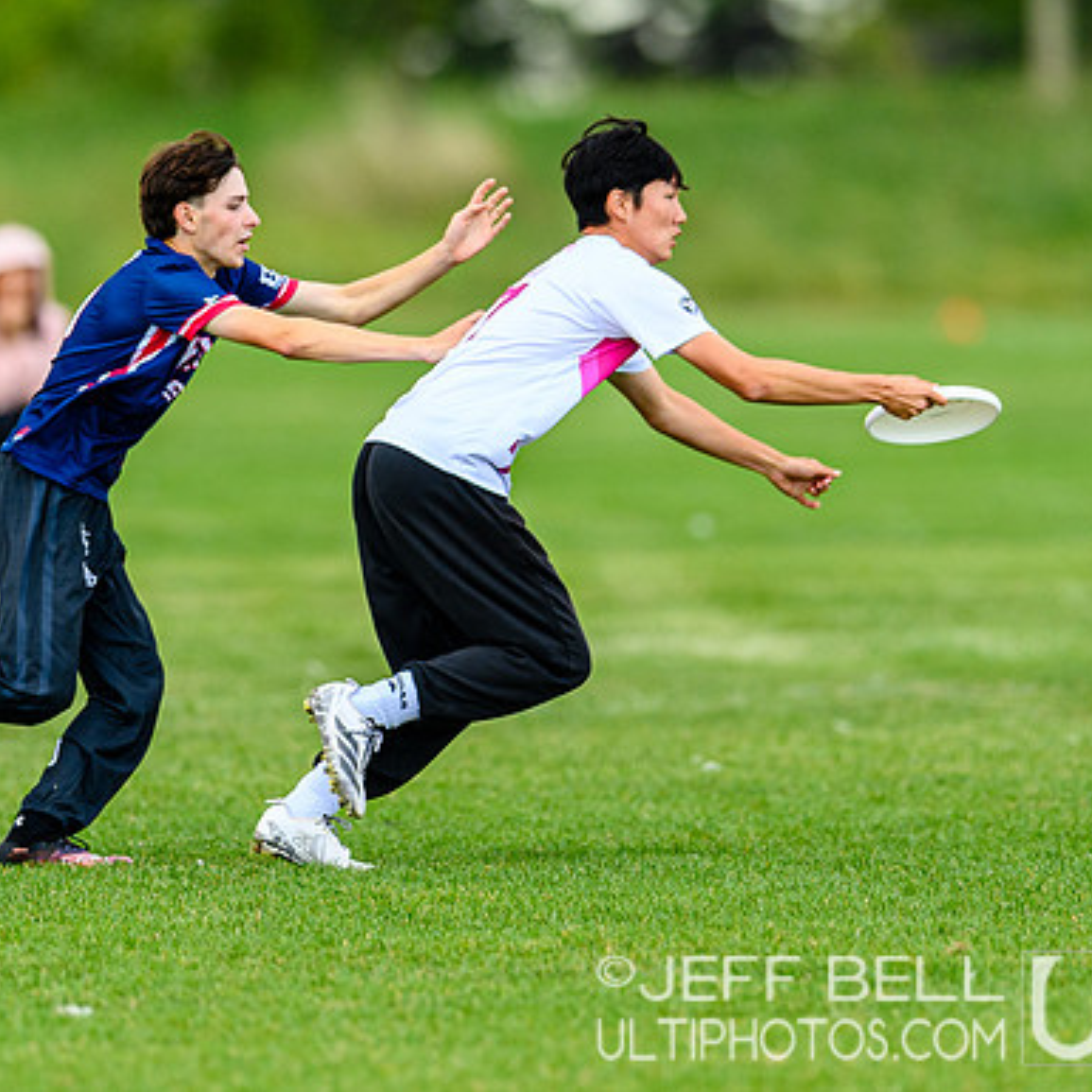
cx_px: 509
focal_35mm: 979
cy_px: 491
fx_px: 34941
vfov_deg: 1.8
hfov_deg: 1.8
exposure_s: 1/1250
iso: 450
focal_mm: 400
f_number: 3.2
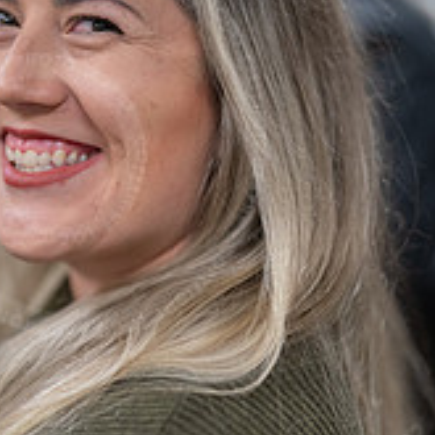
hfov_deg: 14.9
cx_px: 84
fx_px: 1649
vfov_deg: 15.0
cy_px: 227
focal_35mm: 116
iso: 800
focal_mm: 50
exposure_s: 1/250
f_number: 1.3
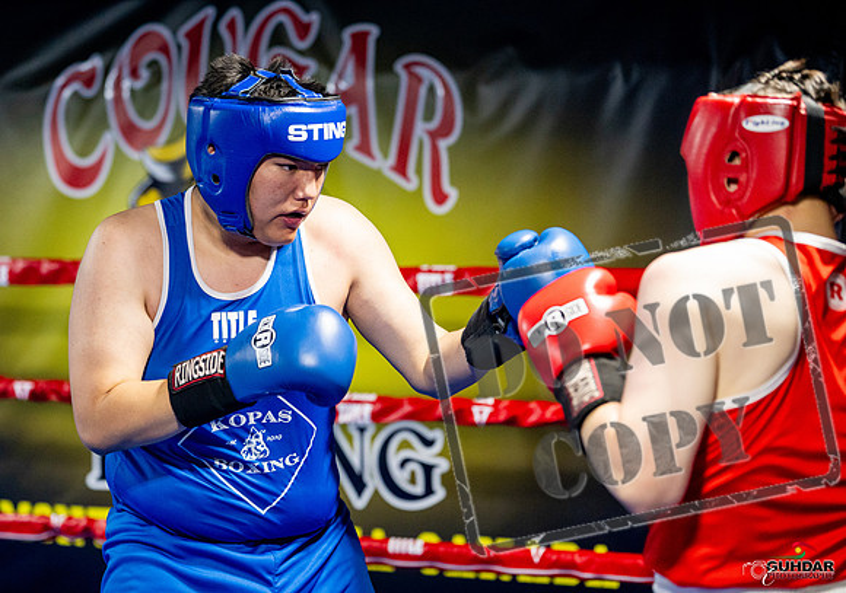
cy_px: 352
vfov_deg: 13.7
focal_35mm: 103
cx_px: 317
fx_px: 2469
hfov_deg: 19.4
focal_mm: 84
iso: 4000
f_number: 2
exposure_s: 1/1000
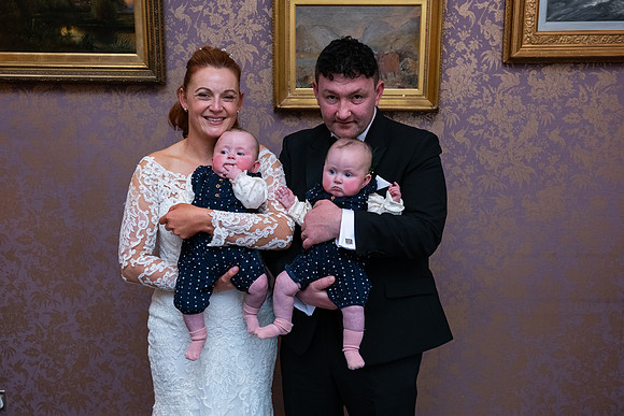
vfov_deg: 31.3
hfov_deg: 45.5
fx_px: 744
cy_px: 208
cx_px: 312
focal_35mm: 43
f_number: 5
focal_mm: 42
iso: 1250
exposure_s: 1/160
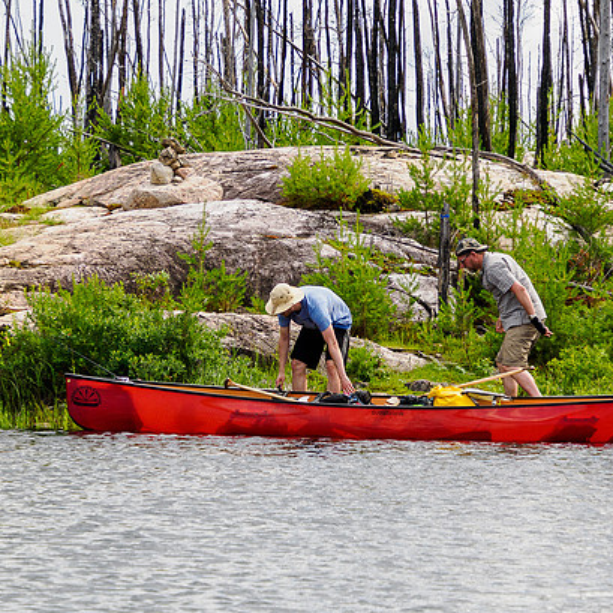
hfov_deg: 8.0
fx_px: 4368
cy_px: 305
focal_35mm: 218
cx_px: 375
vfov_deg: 8.0
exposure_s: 1/160
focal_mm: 87
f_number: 8
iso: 500
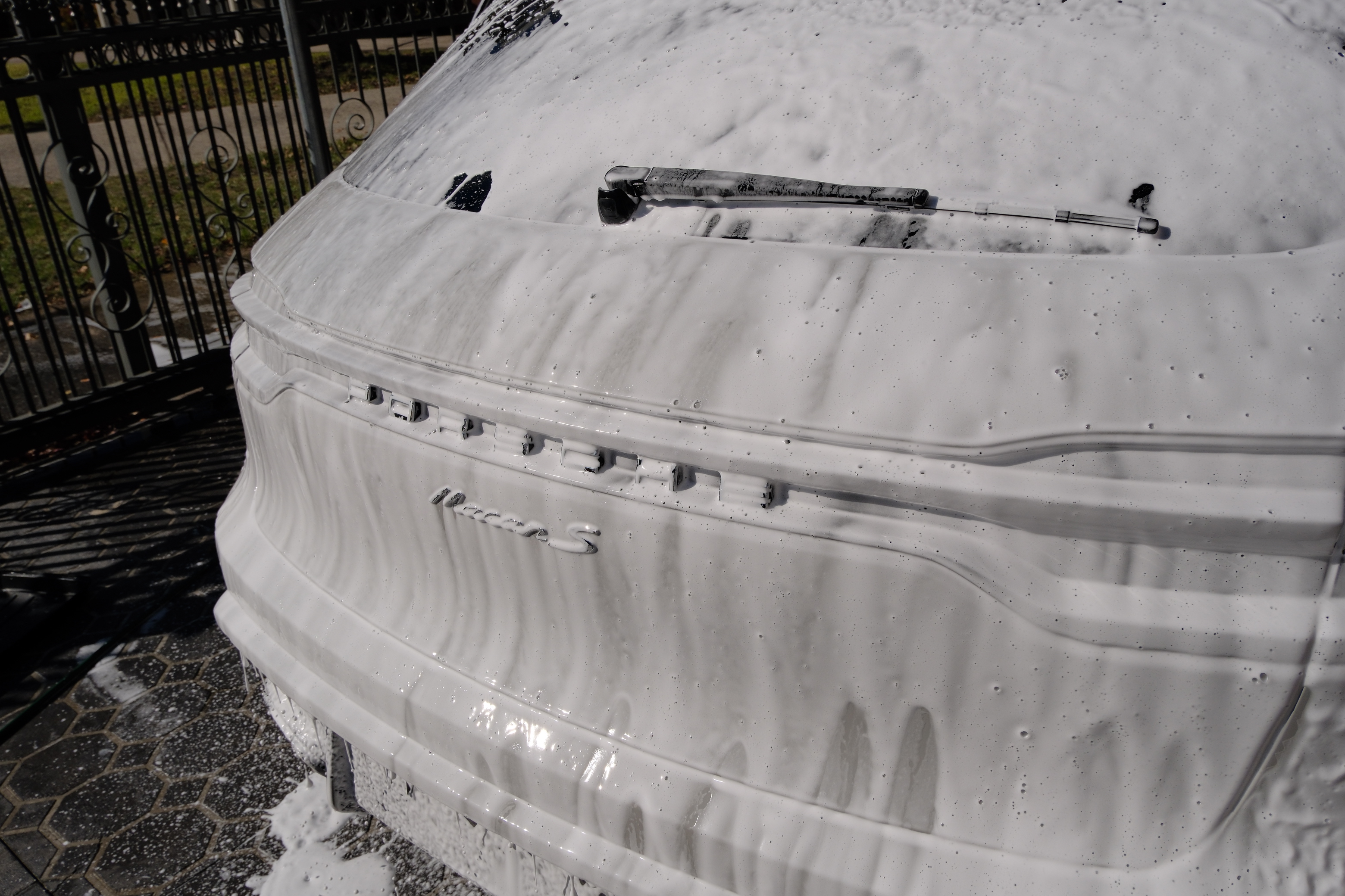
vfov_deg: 45.0
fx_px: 1083
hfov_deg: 63.7
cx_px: 672
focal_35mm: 29
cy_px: 448
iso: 320
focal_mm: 19.2
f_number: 9
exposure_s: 1/2000
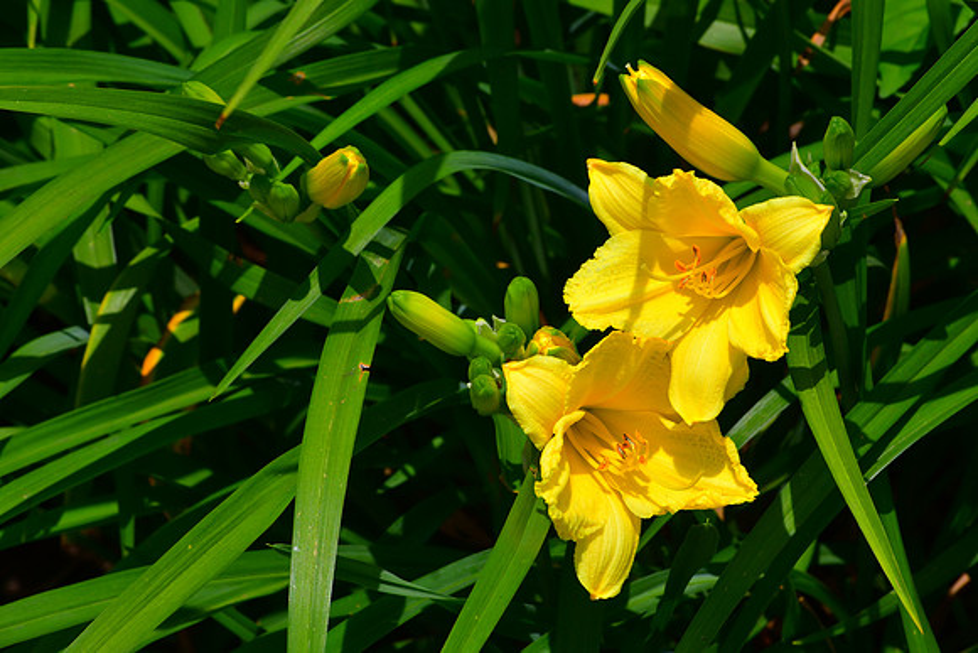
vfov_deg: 7.9
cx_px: 489
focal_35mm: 174
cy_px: 326
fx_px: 4728
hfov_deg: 11.8
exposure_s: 1/200
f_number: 16
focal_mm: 116
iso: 200
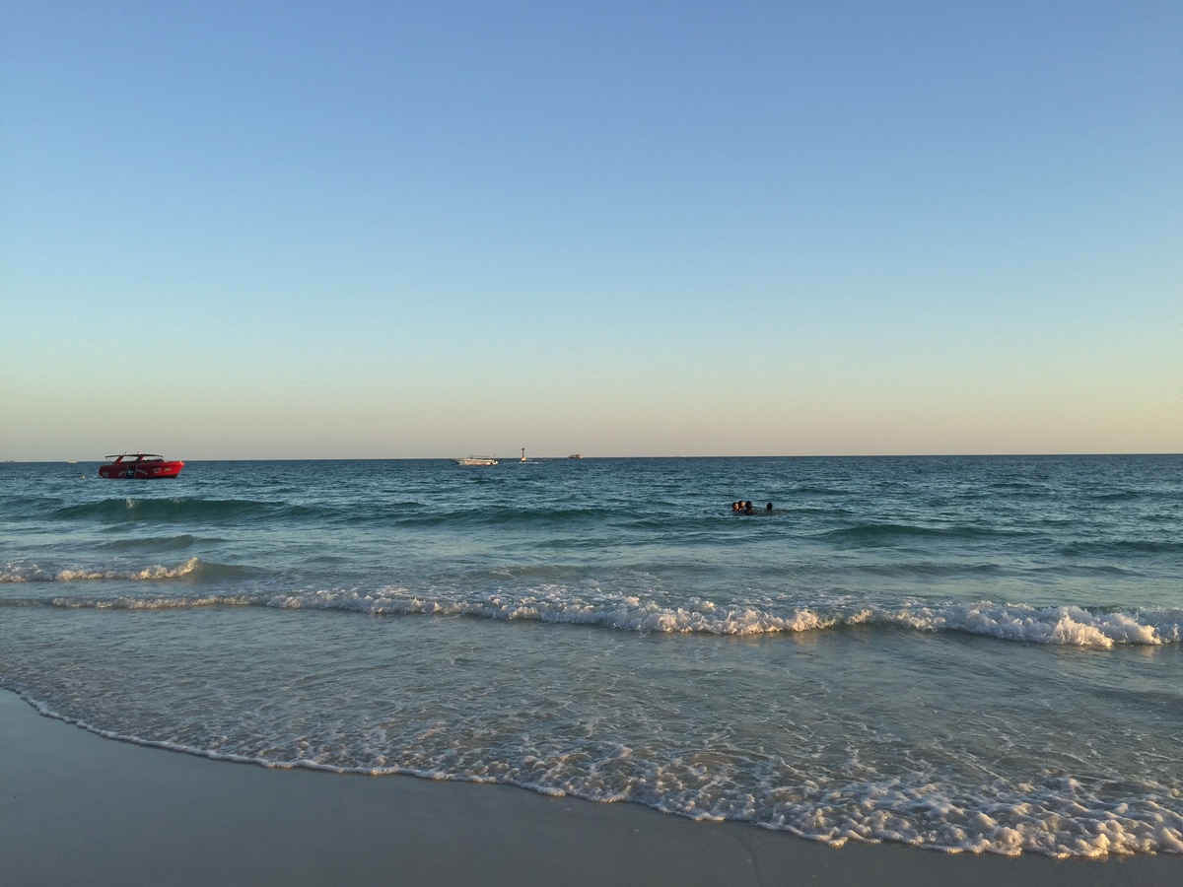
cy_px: 444
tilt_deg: +1.8
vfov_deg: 48.2
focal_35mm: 29
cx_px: 592
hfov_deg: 61.7
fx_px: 991
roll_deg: +0.0
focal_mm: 4.15
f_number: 2.2
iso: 32
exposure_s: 1/719
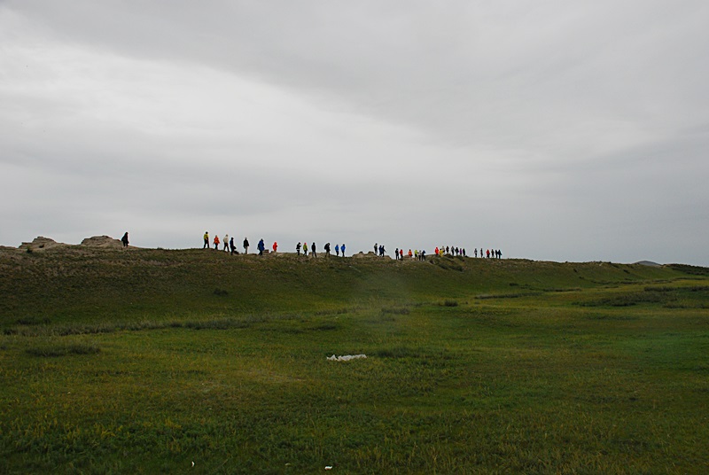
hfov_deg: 57.2
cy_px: 238
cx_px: 354
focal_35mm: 33
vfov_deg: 40.1
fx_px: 651
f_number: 6.3
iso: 400
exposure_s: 1/1000
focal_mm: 22
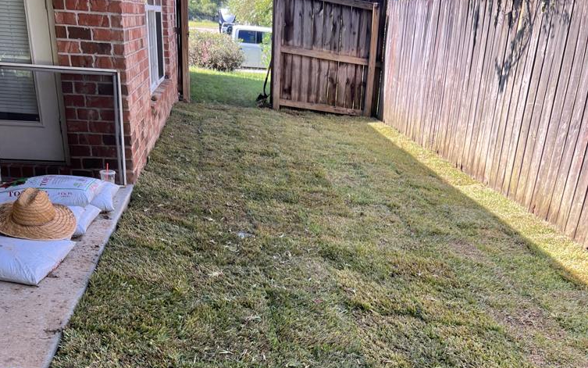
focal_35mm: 39
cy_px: 341
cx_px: 311
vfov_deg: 31.1
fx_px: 625
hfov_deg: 50.4
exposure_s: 1/383
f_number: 1.5
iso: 50
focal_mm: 5.7
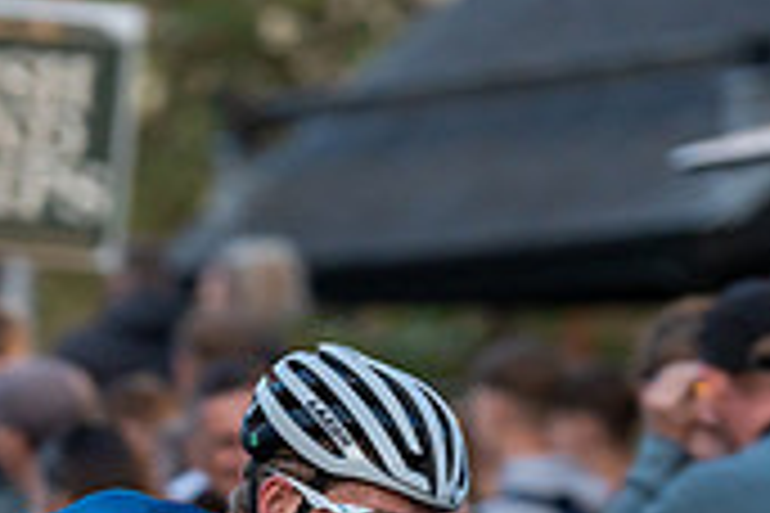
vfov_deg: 2.9
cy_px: 857
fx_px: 10095
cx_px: 203
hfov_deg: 4.4
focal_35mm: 472
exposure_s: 1/800
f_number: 2.8
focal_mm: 139
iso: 2500
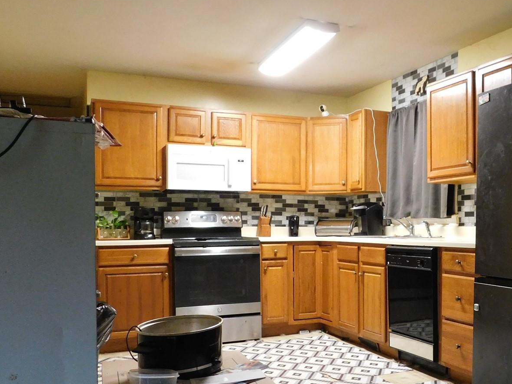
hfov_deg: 45.4
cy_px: 237
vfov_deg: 35.8
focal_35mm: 40
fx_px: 592
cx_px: 375
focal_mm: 4
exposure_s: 1/20
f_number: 3
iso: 400
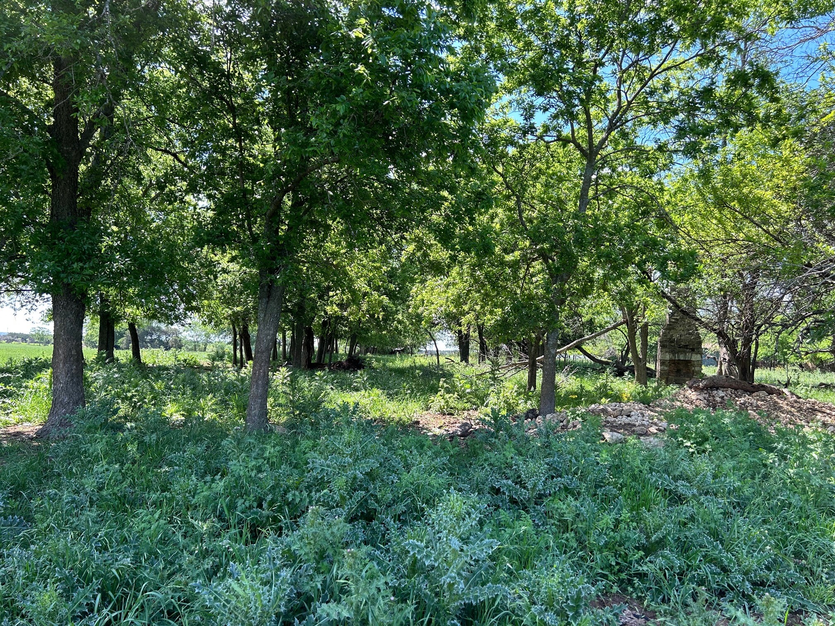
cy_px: 313
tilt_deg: +3.1
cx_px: 418
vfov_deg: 53.1
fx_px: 627
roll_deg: -2.2
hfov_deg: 67.3
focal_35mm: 26
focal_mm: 5.7
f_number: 1.5
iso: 50
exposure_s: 1/541
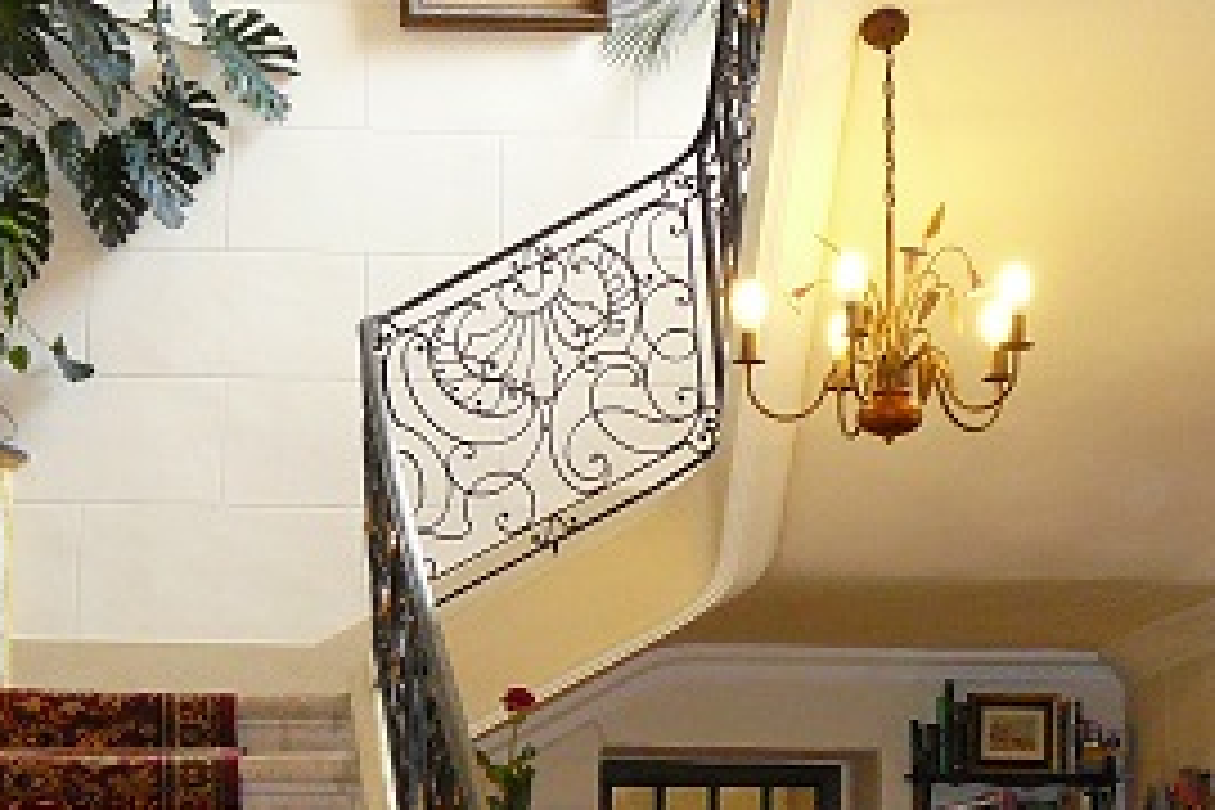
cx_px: 284
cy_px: 778
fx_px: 2734
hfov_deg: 24.7
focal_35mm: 81
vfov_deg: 16.6
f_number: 2.8
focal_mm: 5.2
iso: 320
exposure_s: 1/30
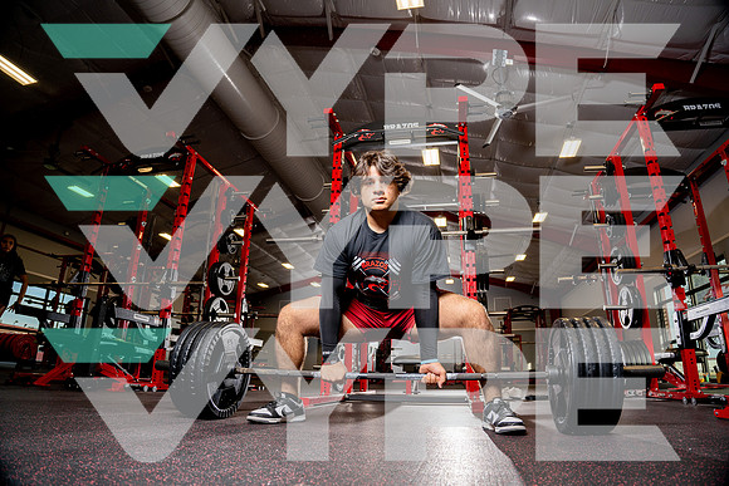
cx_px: 364
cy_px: 243
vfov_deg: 62.0
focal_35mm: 20
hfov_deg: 84.0
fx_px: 405
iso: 100
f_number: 4
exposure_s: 1/250
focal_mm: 20
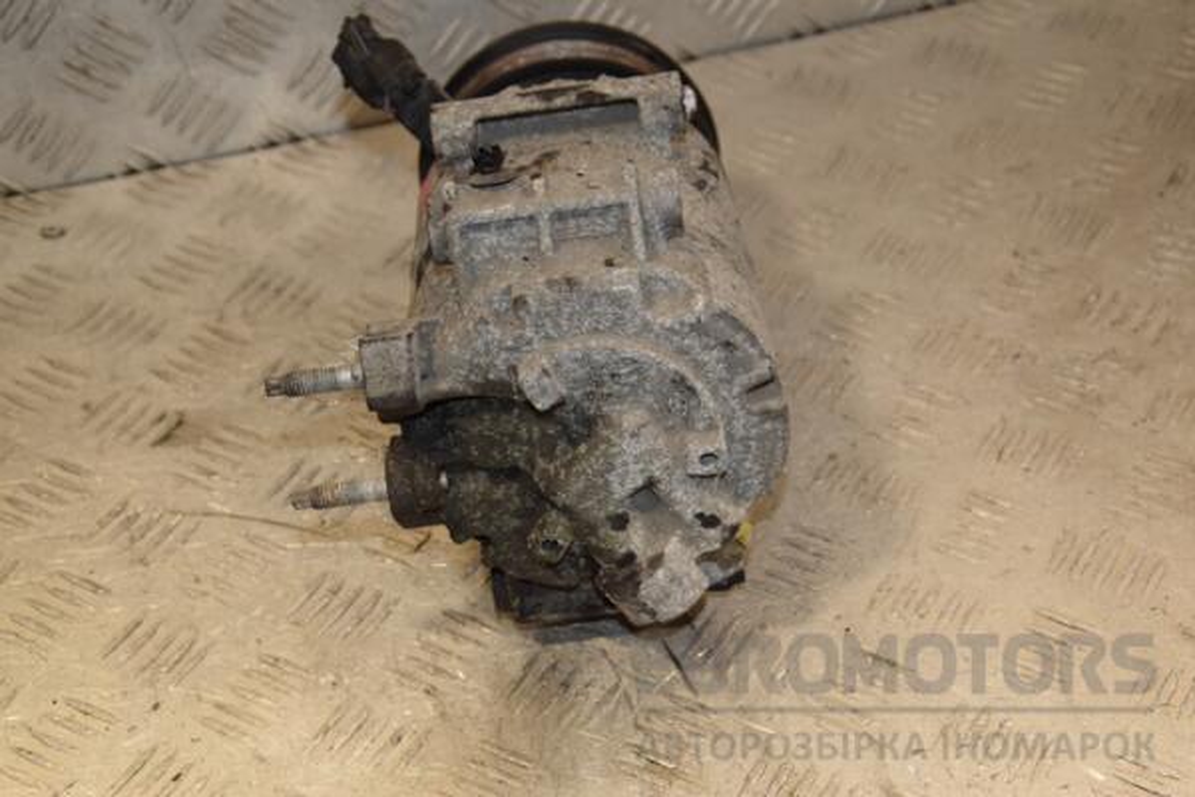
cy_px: 398
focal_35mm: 68
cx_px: 598
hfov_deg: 29.9
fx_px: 2240
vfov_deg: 20.2
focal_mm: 45
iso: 800
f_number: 6.3
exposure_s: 1/200
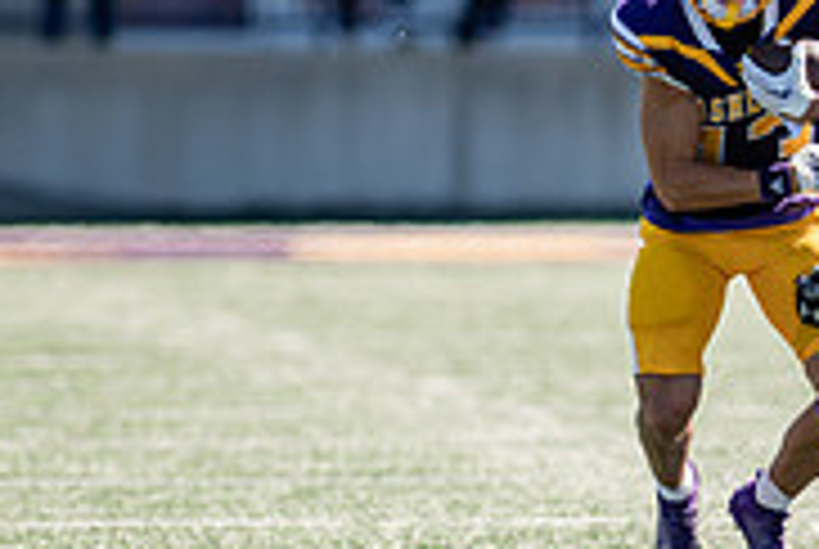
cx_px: 742
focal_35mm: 955
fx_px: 21761
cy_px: 223
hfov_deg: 2.2
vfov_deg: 1.4
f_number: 3.2
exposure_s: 1/1250
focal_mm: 300
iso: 200
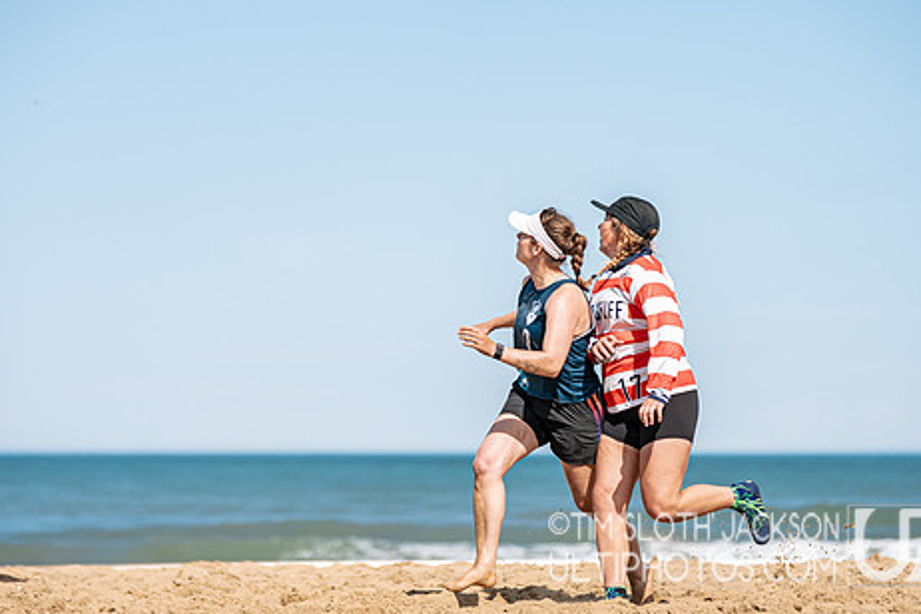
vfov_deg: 8.2
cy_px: 301
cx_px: 478
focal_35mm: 168
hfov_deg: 12.2
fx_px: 4298
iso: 160
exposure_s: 1/3200
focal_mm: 114
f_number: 2.8
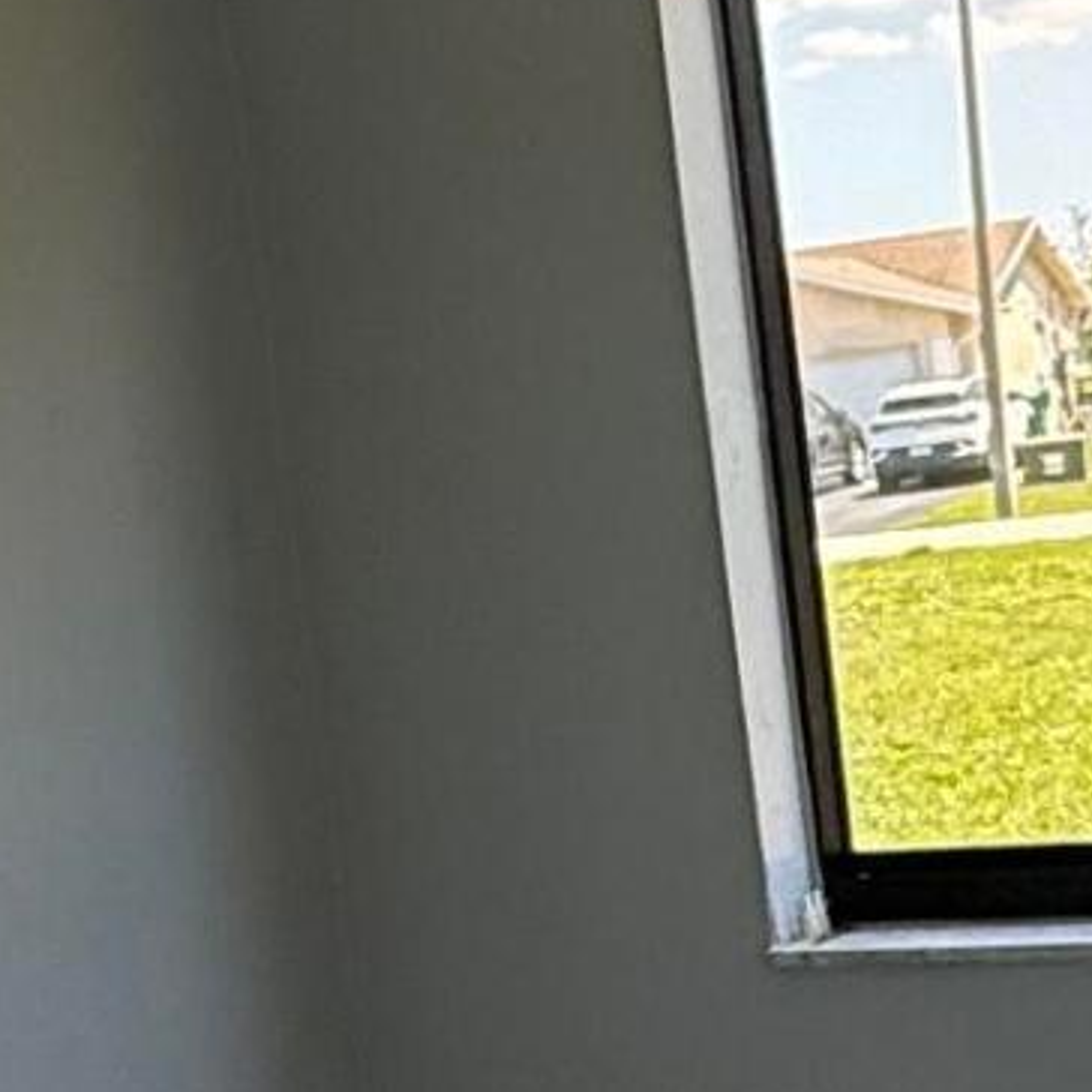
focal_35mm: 98
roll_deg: +7.2
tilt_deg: -7.3
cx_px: 588
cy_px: 891
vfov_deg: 17.6
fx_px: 3498
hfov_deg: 17.7
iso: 64
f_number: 2.2
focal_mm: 2.22
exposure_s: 1/290
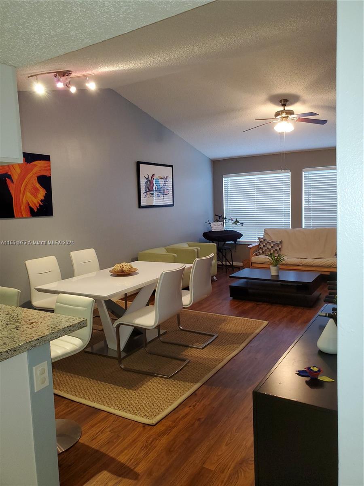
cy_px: 243
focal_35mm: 26
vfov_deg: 67.3
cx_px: 182
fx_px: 365
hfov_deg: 53.1
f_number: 2.4
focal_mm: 4.3
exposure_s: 1/20
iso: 160
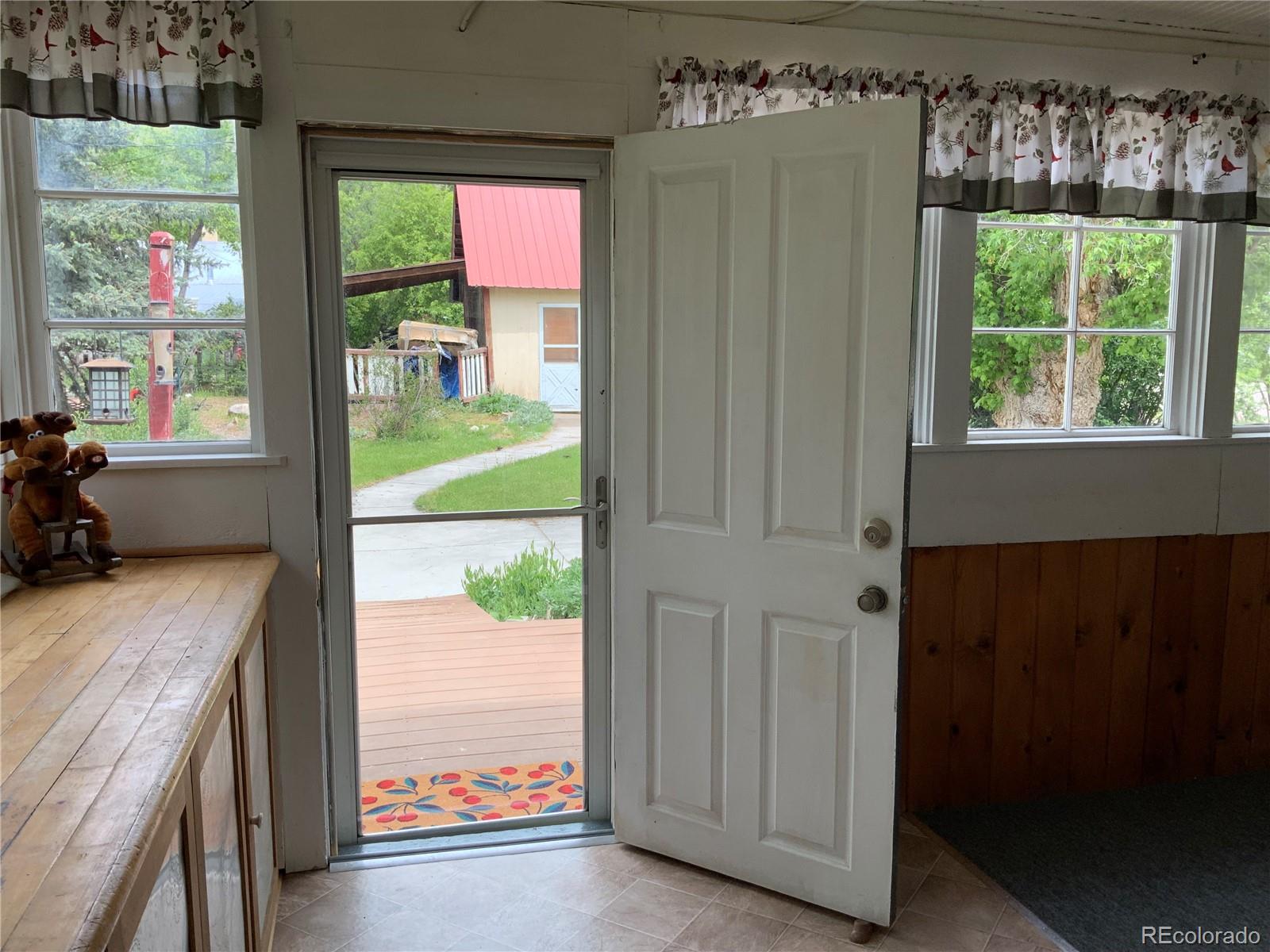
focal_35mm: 29
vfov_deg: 48.2
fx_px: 1064
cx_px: 635
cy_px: 476
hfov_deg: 61.7
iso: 16
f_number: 1.8
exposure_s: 1/260
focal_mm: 3
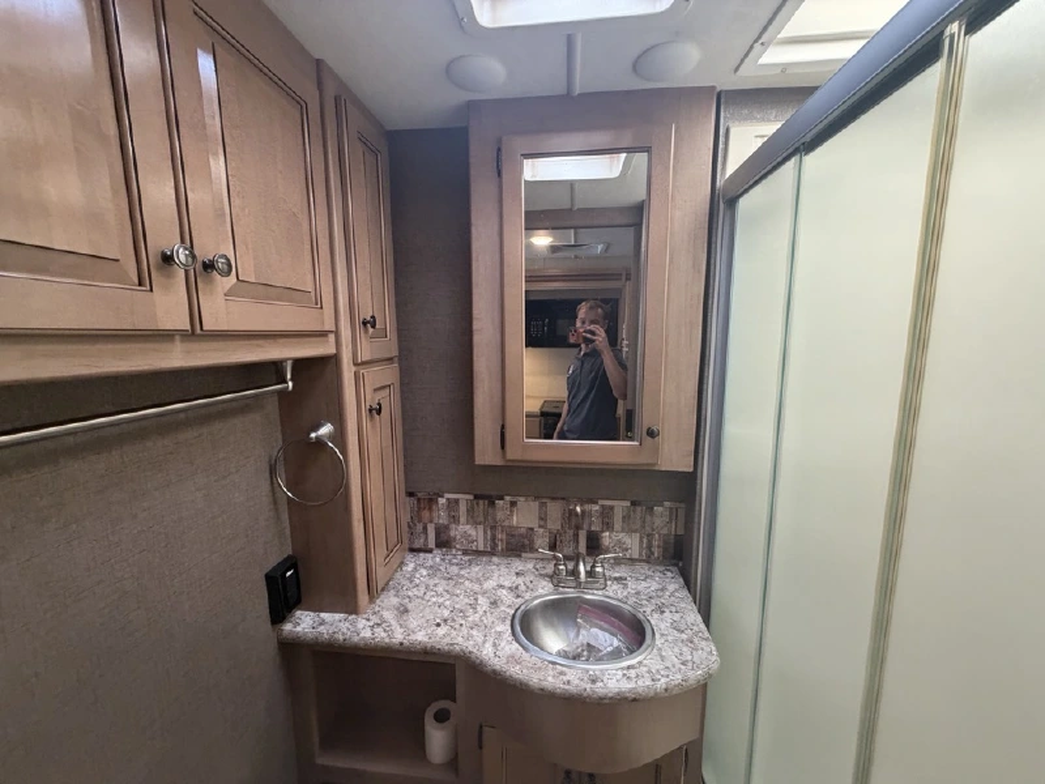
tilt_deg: -4.5
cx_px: 522
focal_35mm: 14
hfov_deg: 102.1
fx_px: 423
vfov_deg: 85.7
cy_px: 392
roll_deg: +0.1
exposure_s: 1/94
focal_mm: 2.22
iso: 320
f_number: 2.2
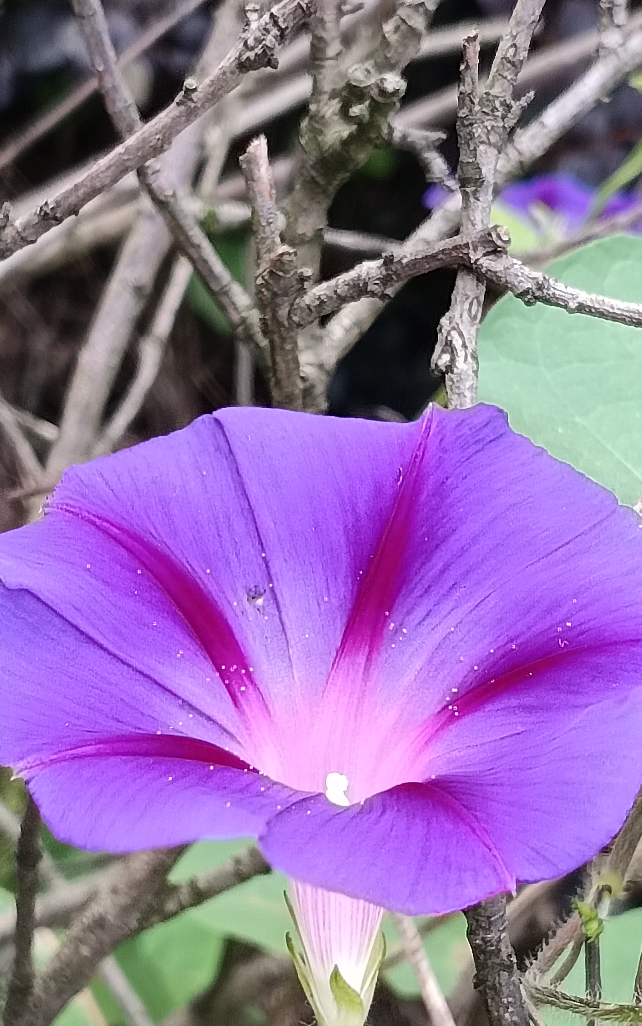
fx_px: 2547
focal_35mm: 91
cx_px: 323
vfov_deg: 22.7
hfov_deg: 14.4
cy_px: 634
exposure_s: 1/100
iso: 254
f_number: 1.8
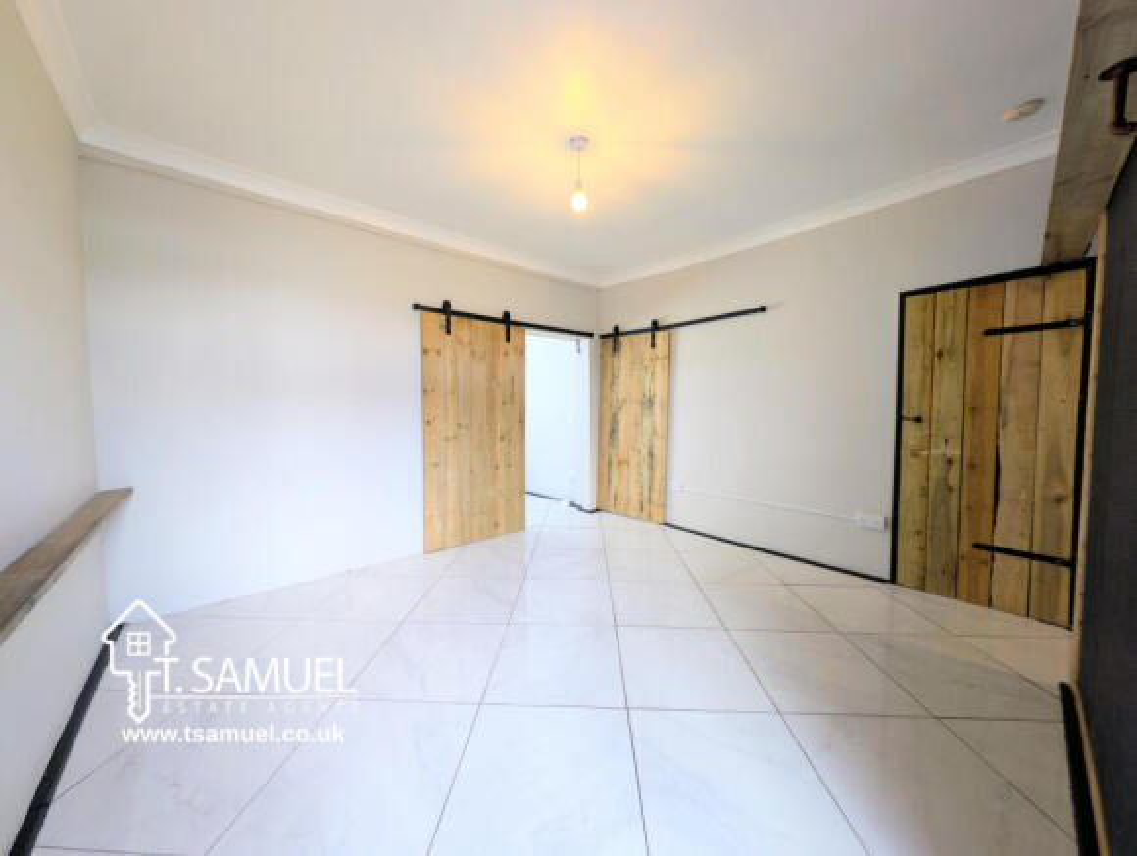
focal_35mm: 12
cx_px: 568
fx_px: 395
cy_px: 428
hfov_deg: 110.4
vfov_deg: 94.7
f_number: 1.95
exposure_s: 1/15
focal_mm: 2.23
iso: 56
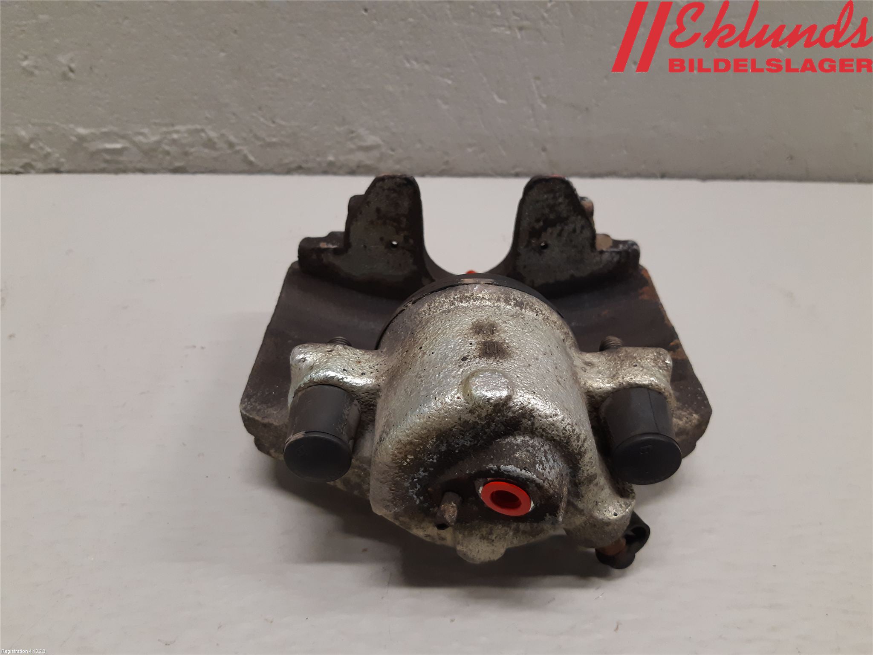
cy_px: 328
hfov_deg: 67.3
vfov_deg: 53.1
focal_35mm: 26
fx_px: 656
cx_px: 436
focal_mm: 3.93
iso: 160
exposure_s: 1/50
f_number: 1.7
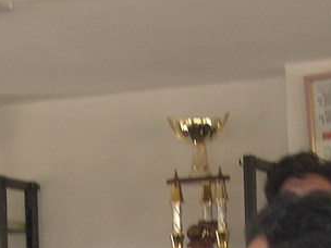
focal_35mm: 160
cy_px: 398
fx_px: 1530
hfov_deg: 12.3
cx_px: 101
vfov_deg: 9.0
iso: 100
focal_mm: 8
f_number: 2.8
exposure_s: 1/80.5
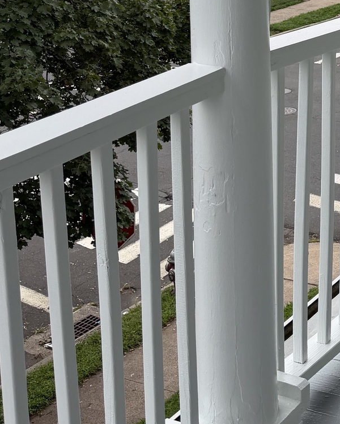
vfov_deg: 25.1
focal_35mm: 72
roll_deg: -0.4
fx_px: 906
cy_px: 1
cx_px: 471
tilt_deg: -10.7
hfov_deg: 19.2
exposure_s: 1/3145
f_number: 1.78
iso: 100
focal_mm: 6.76
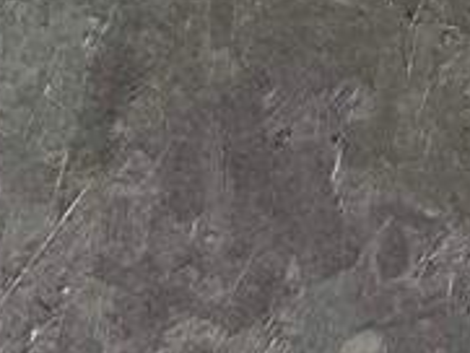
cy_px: -140
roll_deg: -1.0
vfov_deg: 17.2
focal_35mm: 79
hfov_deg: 15.0
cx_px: 1124
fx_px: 1073
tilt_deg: +1.0
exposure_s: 1/60
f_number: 2.2
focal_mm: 2.22
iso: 160
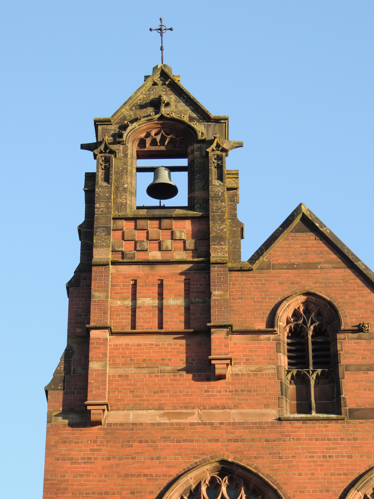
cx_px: 187
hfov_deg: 14.1
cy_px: 250
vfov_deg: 18.7
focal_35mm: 105
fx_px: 1513
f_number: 4.2
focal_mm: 18.7
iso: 100
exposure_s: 1/160
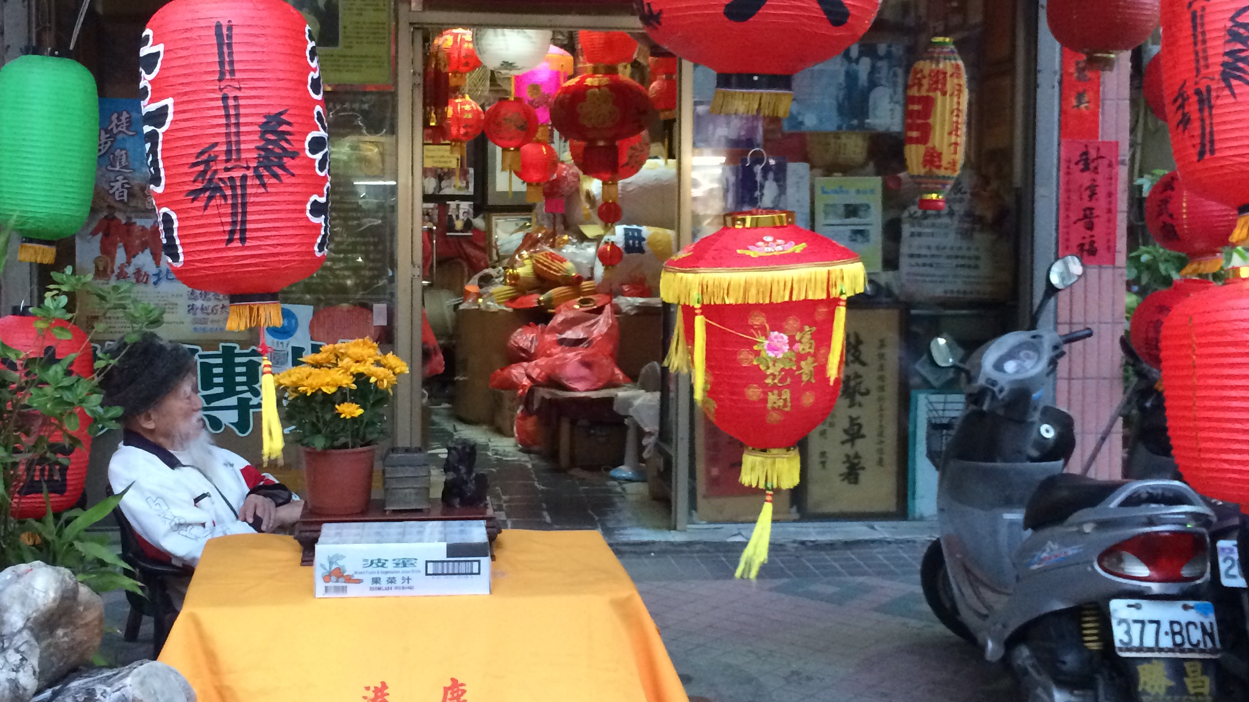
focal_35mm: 48
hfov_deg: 42.9
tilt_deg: -3.6
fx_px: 1590
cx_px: 568
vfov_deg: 24.9
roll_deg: +0.7
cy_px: 300
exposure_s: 1/30
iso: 320
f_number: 2.2
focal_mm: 4.15
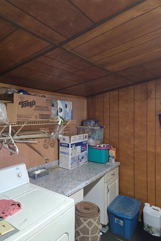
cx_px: 76
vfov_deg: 73.7
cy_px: 121
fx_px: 161
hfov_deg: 53.1
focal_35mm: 24
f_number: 1.8
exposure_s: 1/60
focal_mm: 5.4
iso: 1000
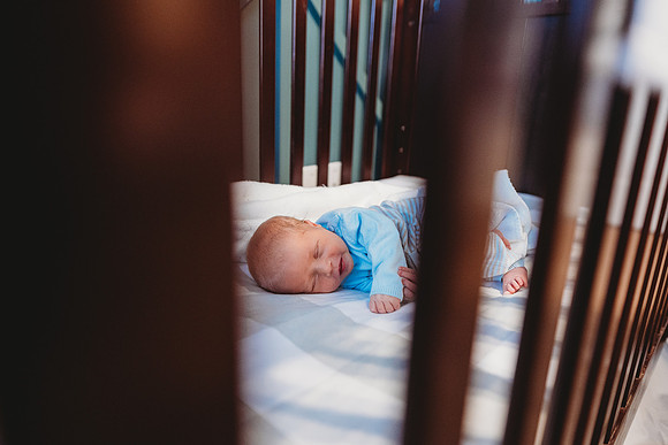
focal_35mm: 24
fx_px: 445
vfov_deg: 53.2
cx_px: 334
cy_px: 222
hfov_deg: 73.7
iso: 2000
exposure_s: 1/160
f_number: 2.2
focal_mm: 24
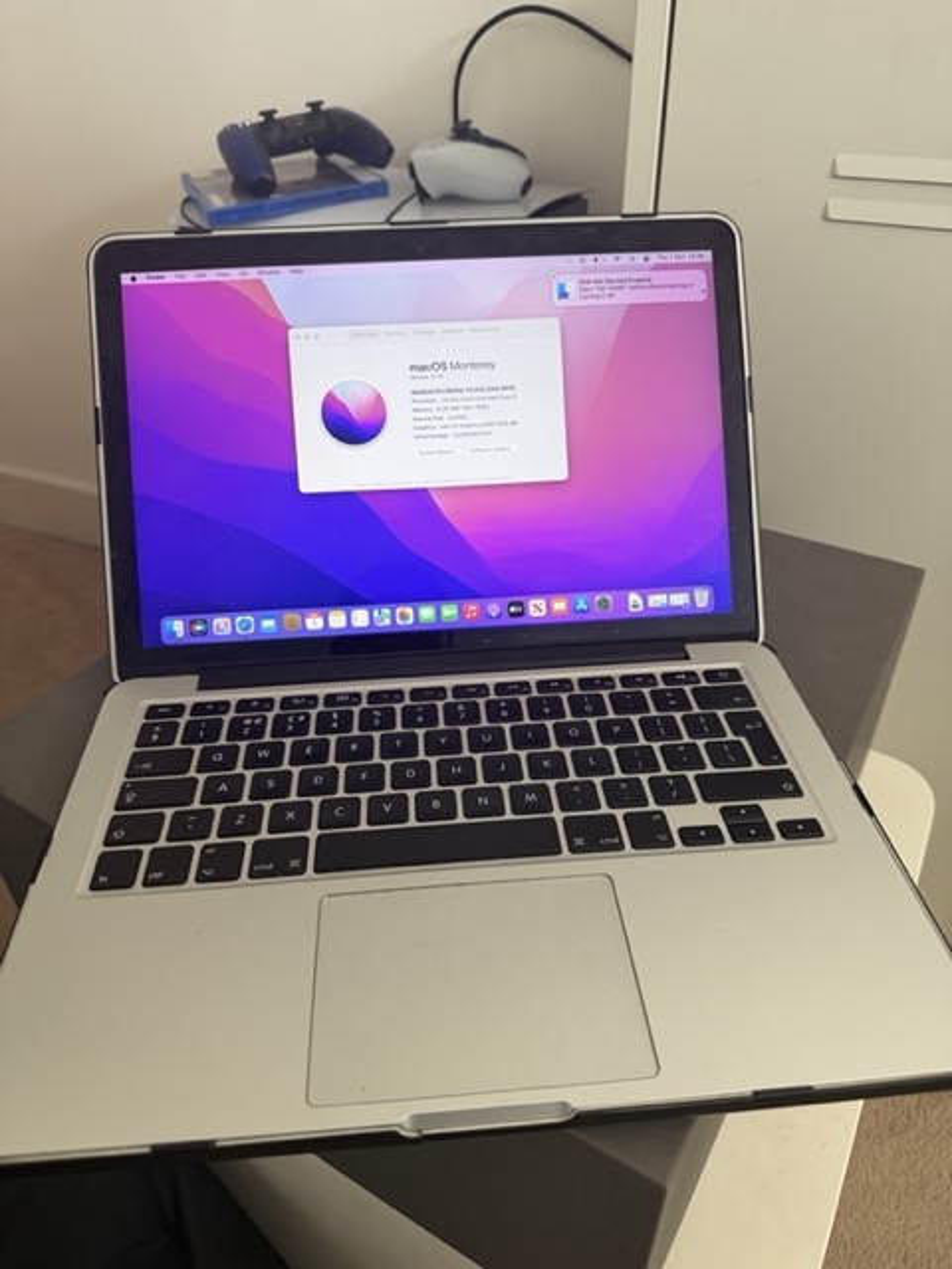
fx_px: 880
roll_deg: +1.0
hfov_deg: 56.8
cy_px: 634
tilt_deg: -35.6
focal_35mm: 24
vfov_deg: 71.6
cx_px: 476
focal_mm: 6.76
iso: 200
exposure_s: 1/75
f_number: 1.78
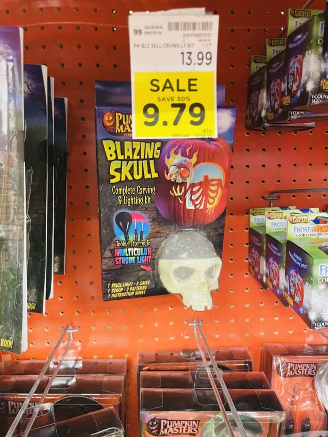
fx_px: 328
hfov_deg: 53.1
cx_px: 164
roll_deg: +1.6
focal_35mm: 26
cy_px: 218
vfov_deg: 67.3
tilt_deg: -7.1
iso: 500
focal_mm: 4.2
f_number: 1.6
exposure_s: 1/60
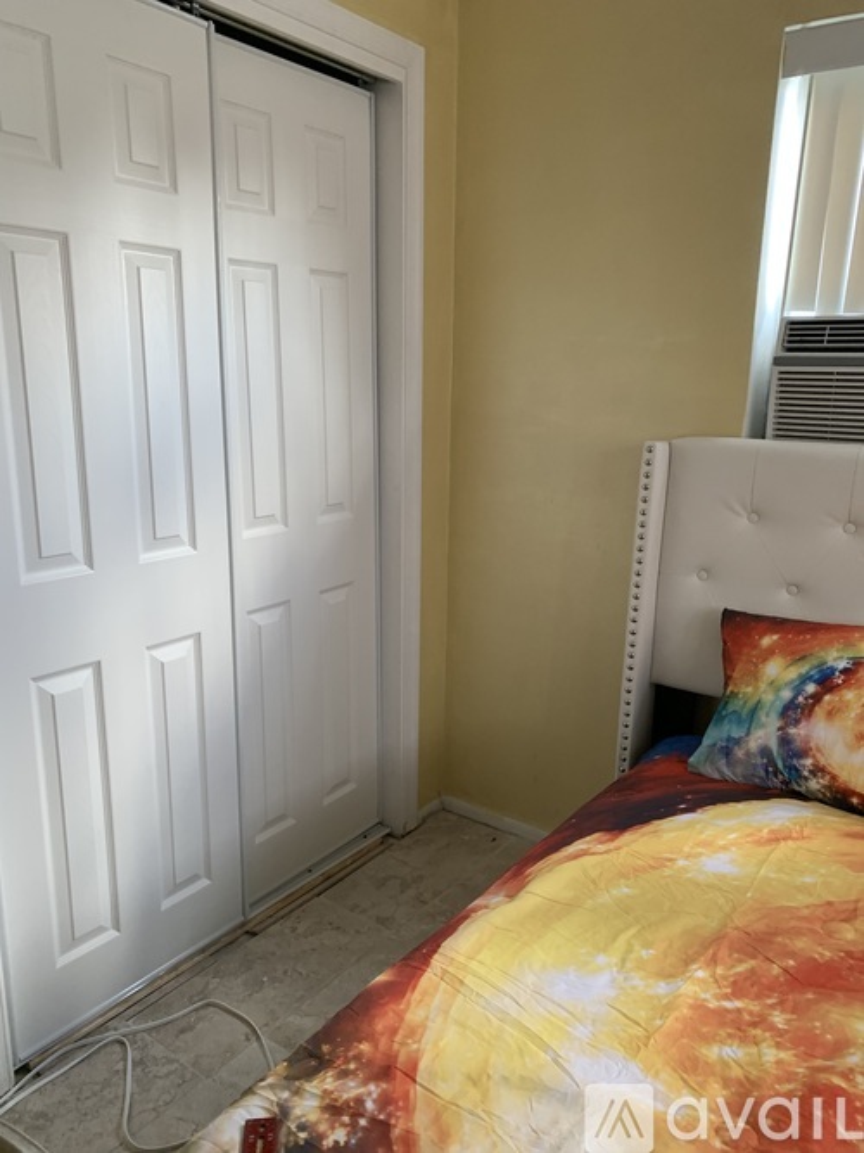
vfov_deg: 67.3
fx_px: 866
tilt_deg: -12.8
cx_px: 432
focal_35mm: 26
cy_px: 576
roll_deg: -1.5
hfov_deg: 53.0
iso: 200
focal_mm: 4.25
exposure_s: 1/60
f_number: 1.8
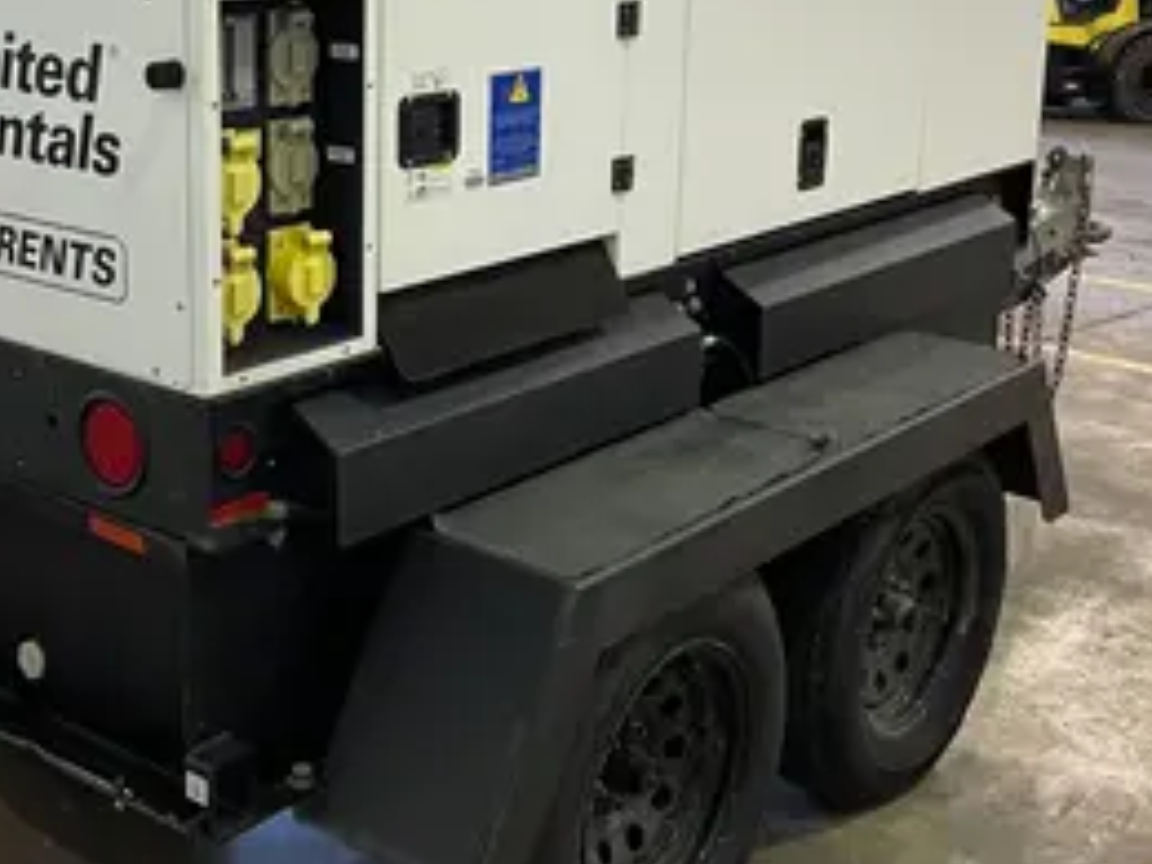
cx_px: 430
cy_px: 272
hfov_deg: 34.7
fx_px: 1830
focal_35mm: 55
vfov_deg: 26.4
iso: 100
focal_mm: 4.2
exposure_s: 1/60
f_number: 1.6
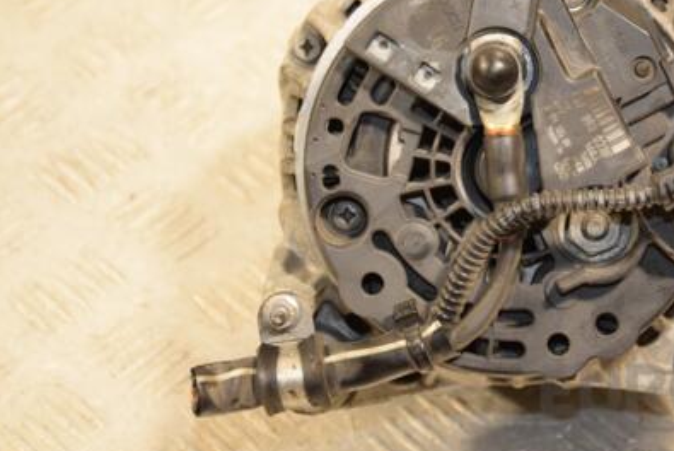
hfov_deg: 15.4
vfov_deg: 10.4
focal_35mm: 132
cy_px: 162
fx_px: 2473
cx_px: 508
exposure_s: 1/160
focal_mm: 58
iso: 800
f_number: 5
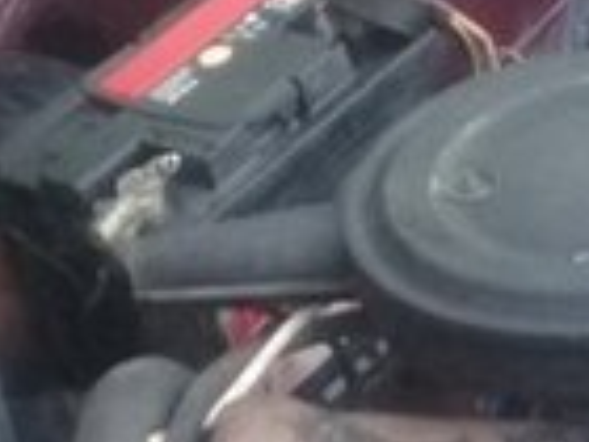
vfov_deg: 9.7
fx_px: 2484
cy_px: 760
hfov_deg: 13.4
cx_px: 509
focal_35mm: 146
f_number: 2.2
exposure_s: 1/33
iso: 160
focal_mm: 3.3
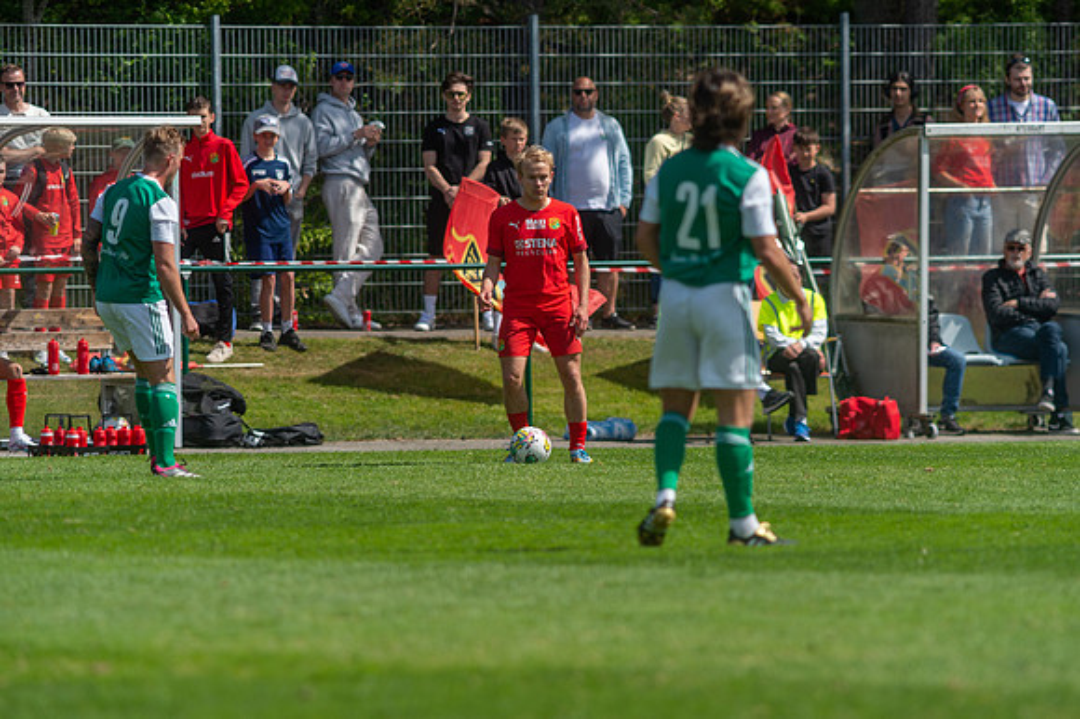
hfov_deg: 4.8
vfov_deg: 3.2
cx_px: 540
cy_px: 360
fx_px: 12943
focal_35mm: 432
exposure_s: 1/1250
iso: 160
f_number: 4
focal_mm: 420
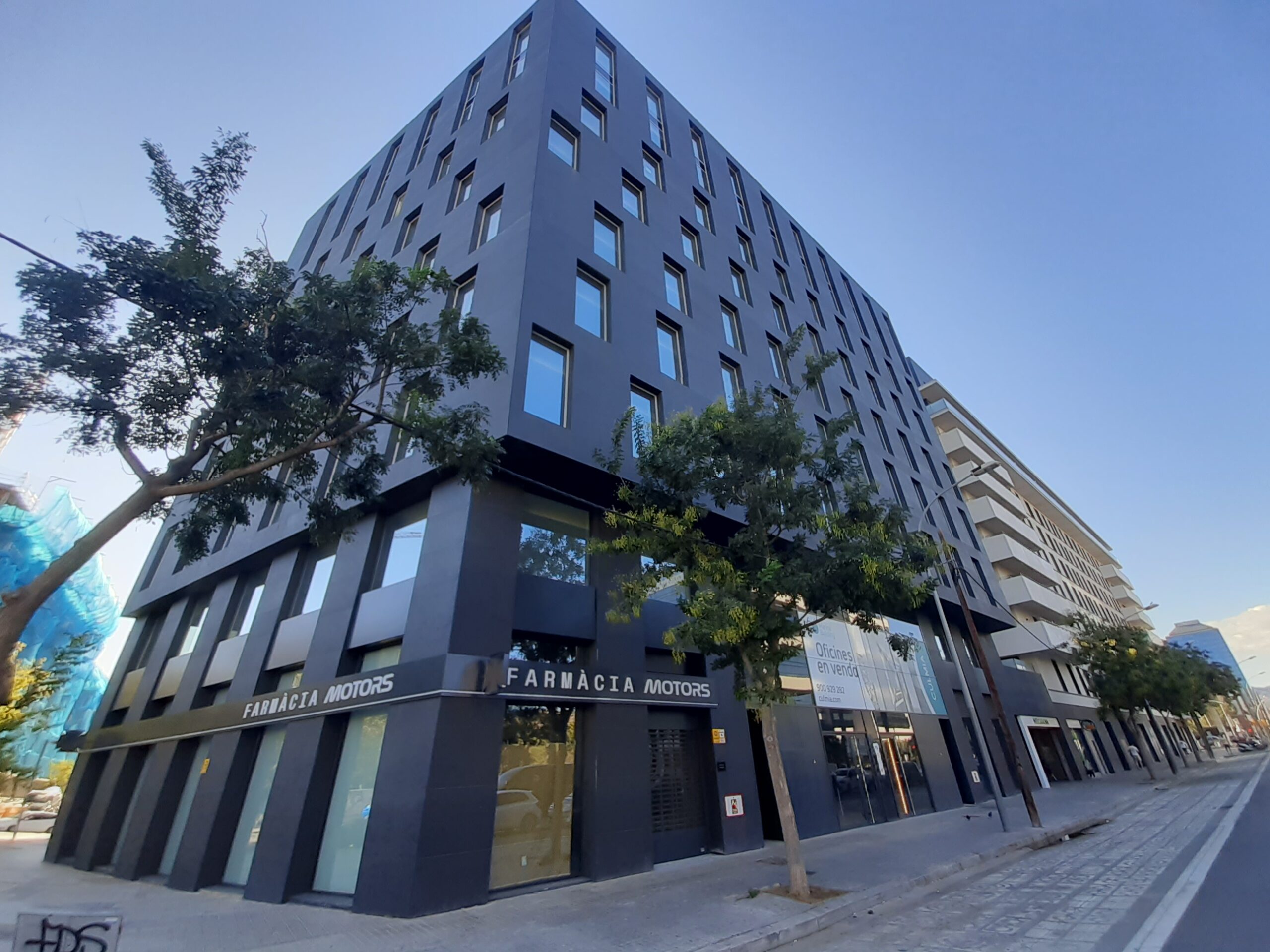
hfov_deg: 106.2
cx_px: 635
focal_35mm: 13
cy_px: 476
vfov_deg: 89.9
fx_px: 477
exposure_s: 1/368
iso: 40
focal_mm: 1.13
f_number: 2.2
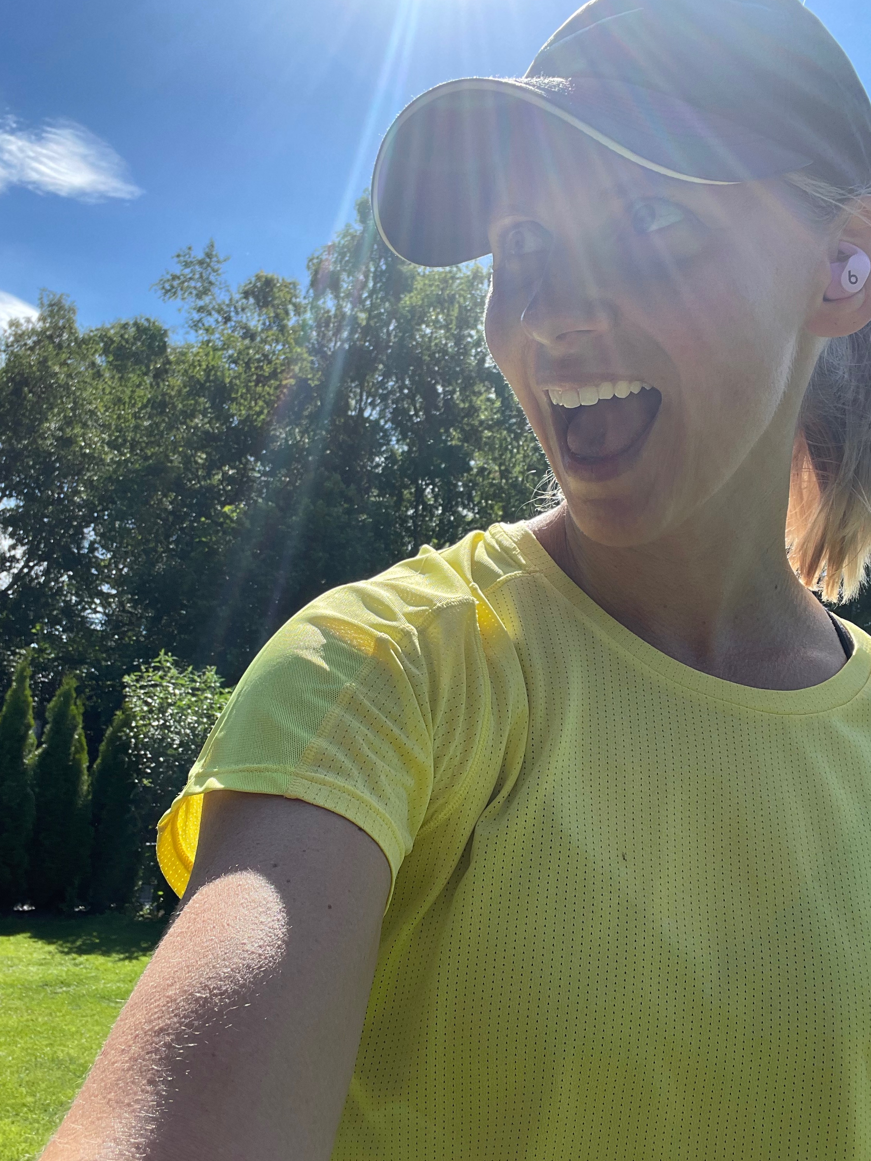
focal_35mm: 31
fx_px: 1040
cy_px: 576
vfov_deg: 58.4
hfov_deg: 45.4
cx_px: 429
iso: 25
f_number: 2.2
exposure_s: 1/575
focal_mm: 2.71
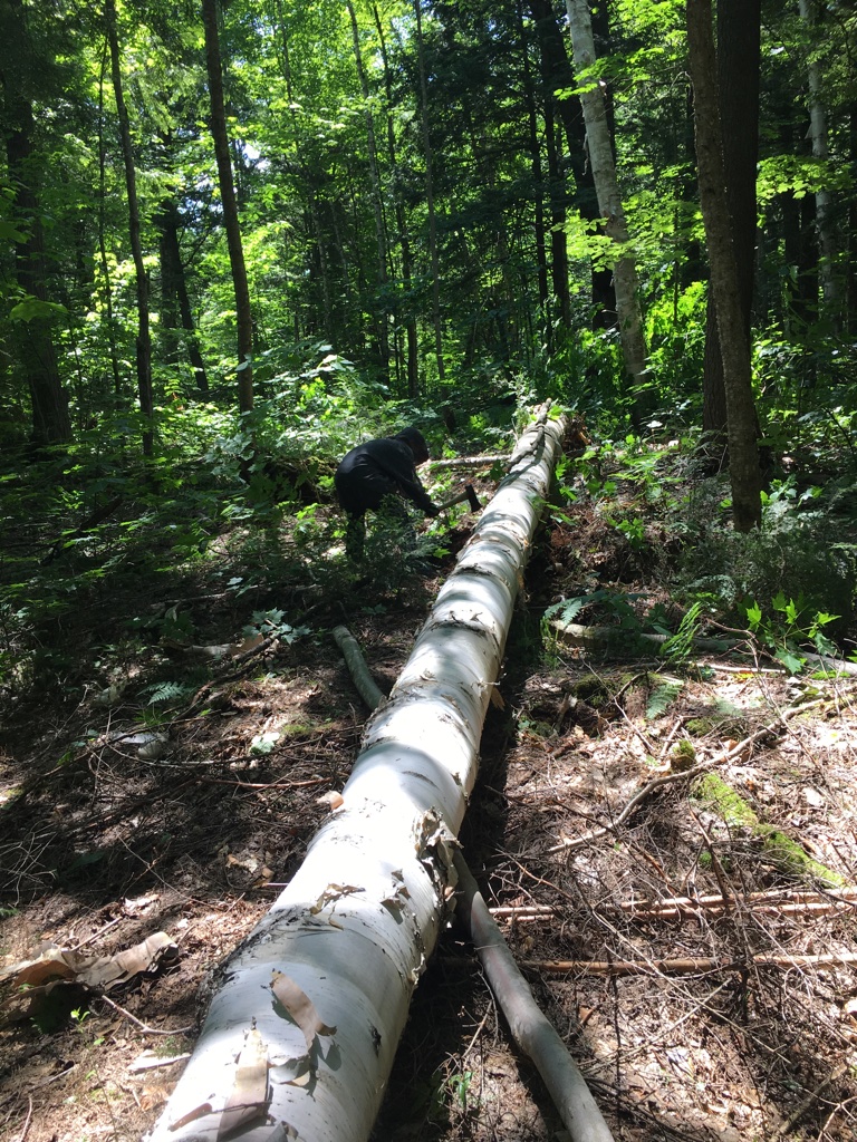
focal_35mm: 29
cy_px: 571
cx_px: 428
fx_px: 957
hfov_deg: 48.2
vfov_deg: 61.7
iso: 25
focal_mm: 4.15
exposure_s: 1/149
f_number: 2.2
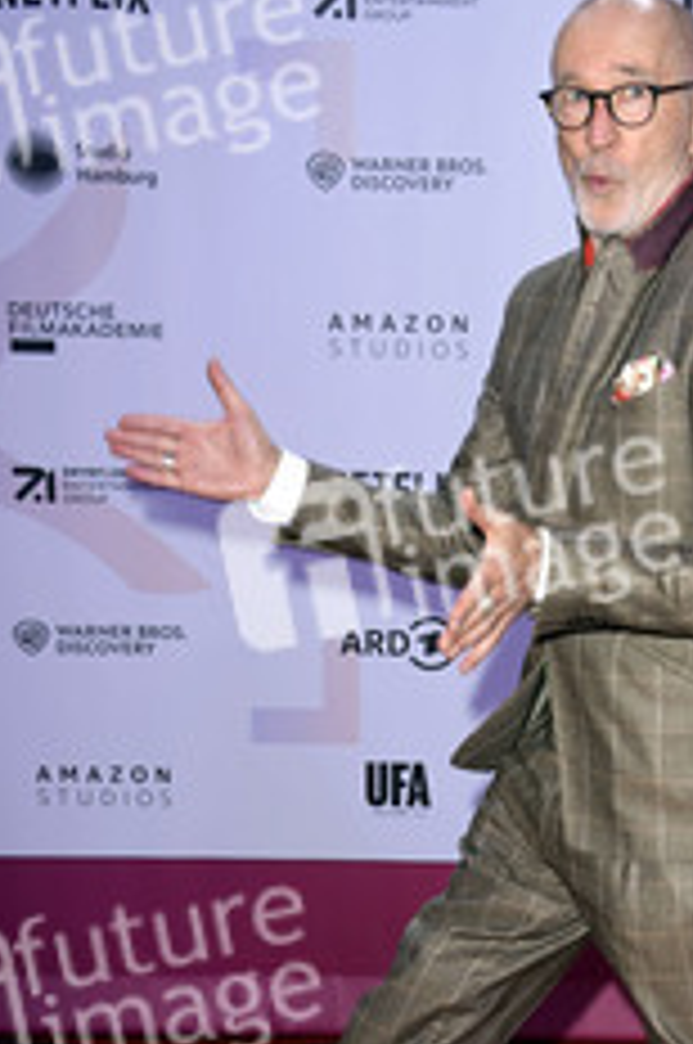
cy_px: 770
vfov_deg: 26.4
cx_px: 580
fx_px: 2201
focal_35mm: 76
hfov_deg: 17.7
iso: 400
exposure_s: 1/250
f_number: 5.6
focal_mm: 44
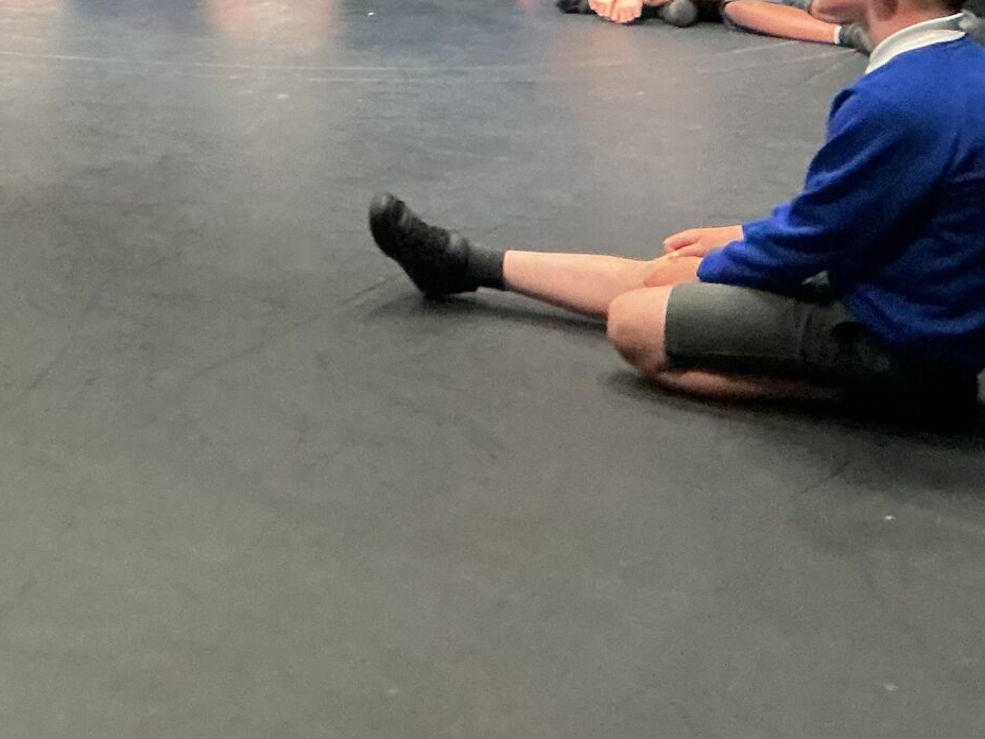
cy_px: -187
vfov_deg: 17.4
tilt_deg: -6.8
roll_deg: +0.4
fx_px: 2276
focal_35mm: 80
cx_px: -343
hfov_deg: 21.7
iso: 200
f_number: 1.8
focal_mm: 3
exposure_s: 1/33
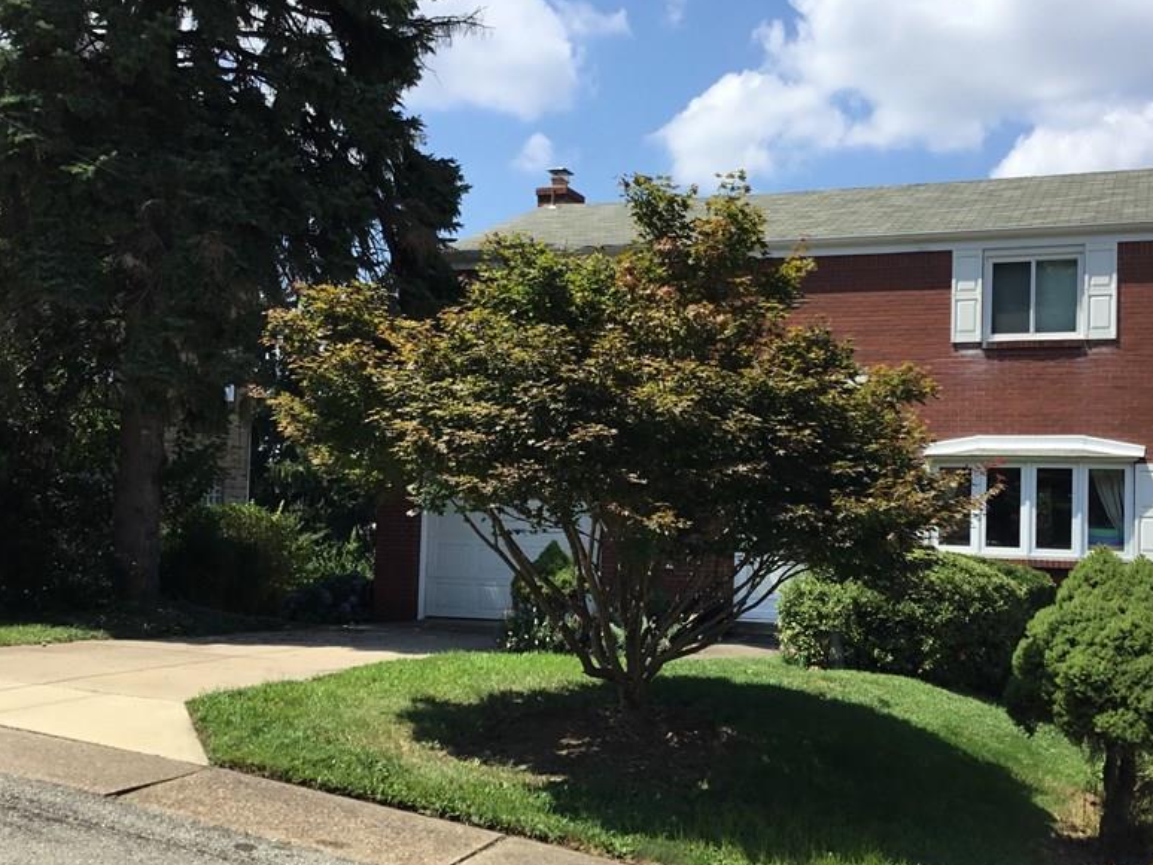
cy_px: 445
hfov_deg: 45.6
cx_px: 663
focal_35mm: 41
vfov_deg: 35.2
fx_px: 1366
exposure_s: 1/1181
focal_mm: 3.3
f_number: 2.4
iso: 25
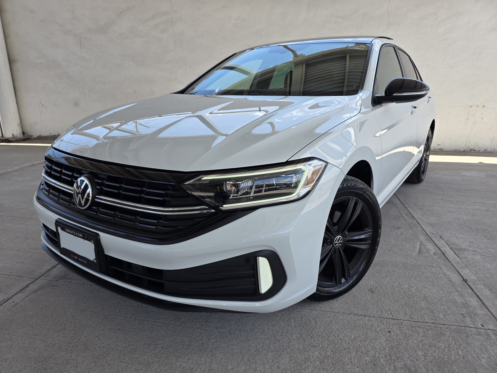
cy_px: 186
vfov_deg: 58.9
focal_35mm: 23
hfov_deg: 73.9
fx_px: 330
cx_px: 248
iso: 80
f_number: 1.7
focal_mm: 6.3
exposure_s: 1/1429
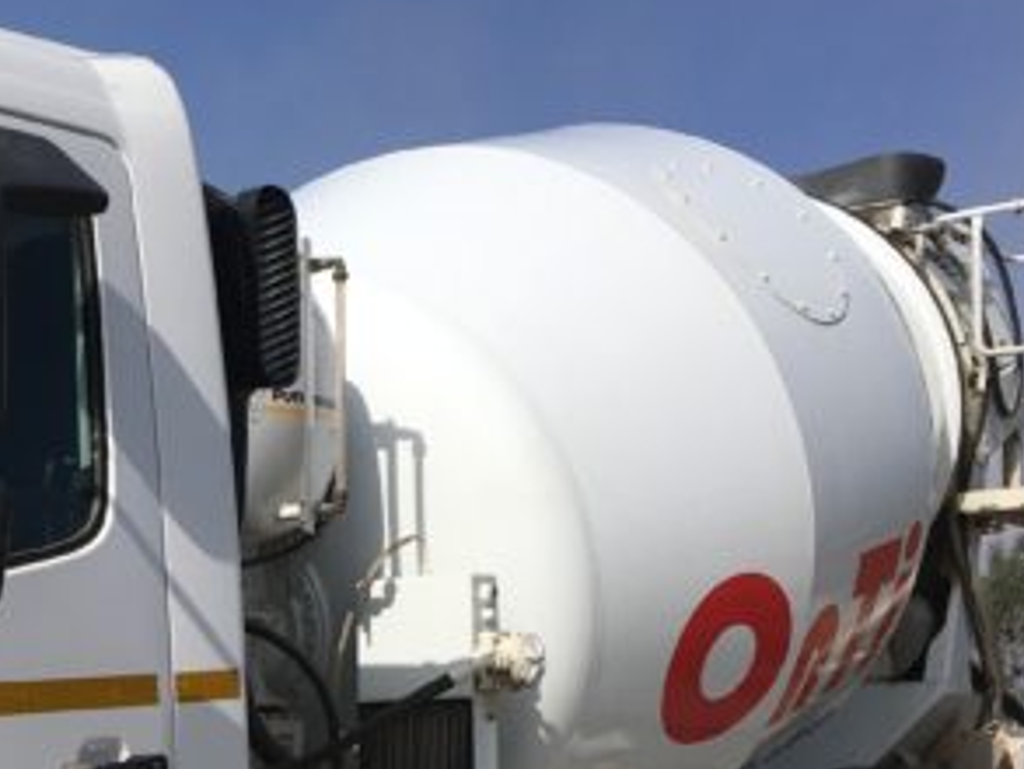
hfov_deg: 24.7
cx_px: 42
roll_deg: +0.3
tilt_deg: -3.5
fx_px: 2249
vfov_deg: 18.6
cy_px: 856
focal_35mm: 76
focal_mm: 4.15
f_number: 2.2
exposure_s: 1/3497
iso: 25
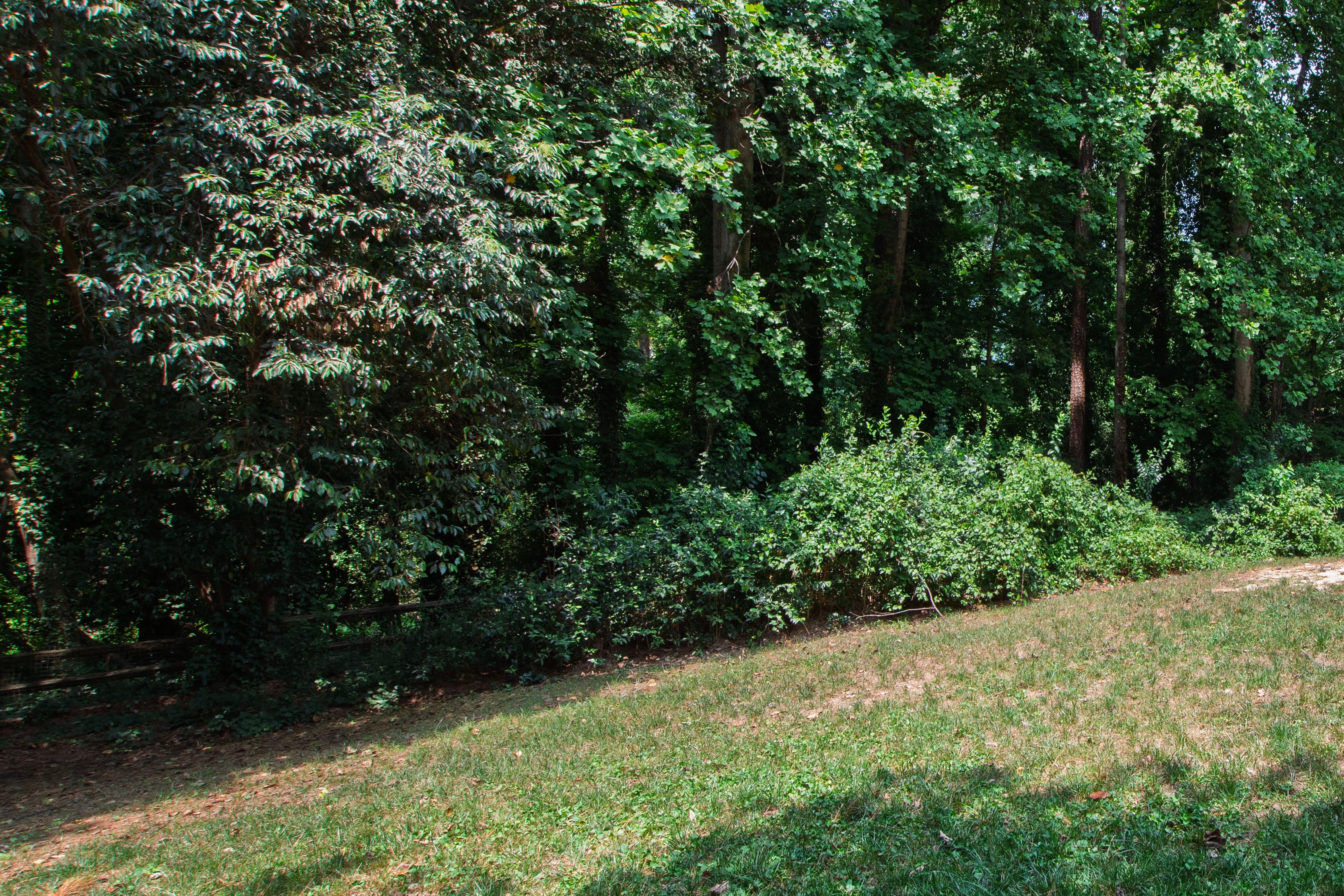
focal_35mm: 25
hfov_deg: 64.6
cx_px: 1092
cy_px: 457
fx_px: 933
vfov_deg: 51.3
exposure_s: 1/80
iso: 250
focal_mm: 10
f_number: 8
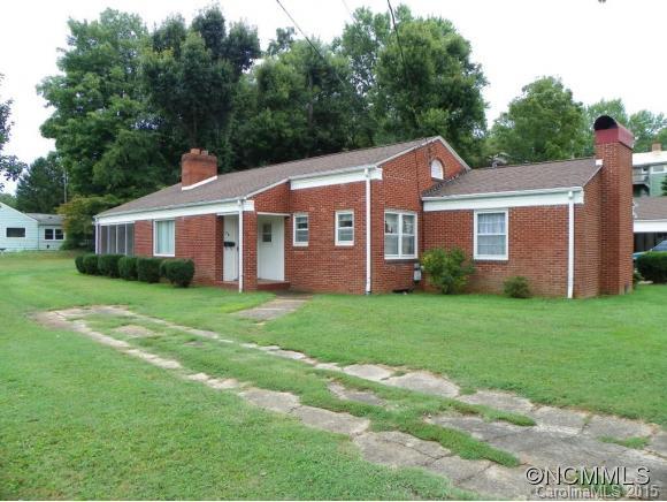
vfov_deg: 53.1
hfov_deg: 67.3
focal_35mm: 26
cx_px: 334
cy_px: 251
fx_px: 501
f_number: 4
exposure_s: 1/160
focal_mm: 4.6
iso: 64
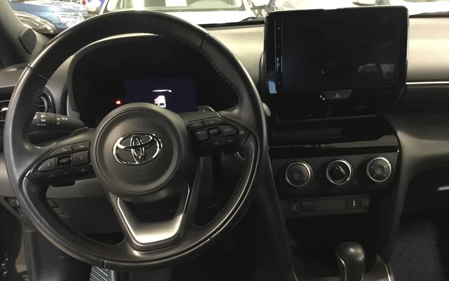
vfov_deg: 38.2
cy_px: 164
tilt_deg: -23.9
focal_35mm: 33
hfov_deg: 58.1
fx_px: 404
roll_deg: +2.2
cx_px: 224
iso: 400
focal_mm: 3.3
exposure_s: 1/17
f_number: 2.4
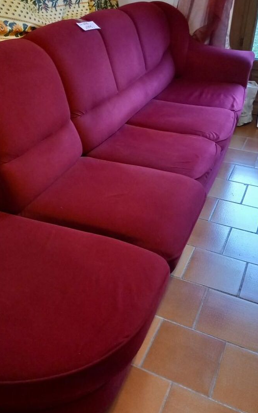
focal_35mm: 36
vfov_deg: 53.8
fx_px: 405
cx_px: 91
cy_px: 175
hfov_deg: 35.1
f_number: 1.8
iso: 400
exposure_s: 1/25
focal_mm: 4
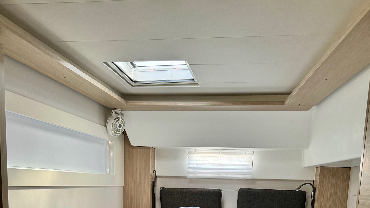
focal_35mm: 35
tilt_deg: -8.2
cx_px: 185
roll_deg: -2.3
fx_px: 343
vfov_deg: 30.1
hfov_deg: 56.6
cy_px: 232
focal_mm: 6.76
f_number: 1.78
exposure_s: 1/121
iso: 160
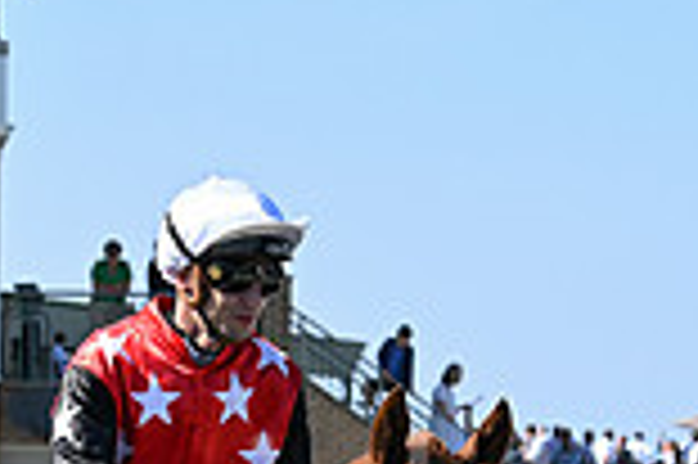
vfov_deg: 5.2
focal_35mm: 262
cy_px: 804
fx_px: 5074
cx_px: 306
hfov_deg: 7.9
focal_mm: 70
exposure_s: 1/1600
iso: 400
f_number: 5.6
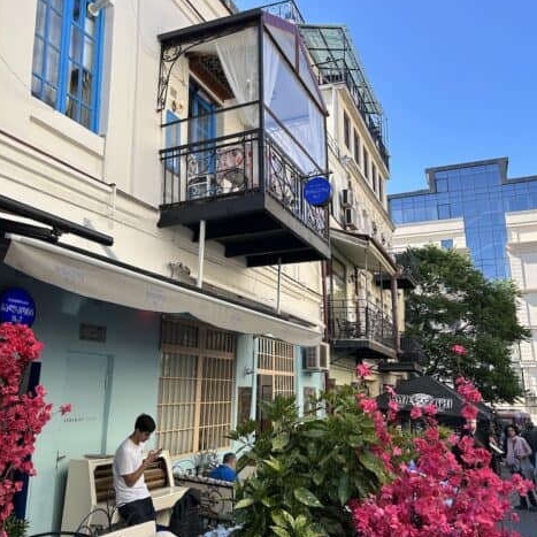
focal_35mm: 31
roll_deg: +0.6
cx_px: 268
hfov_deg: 52.5
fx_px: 544
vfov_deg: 52.5
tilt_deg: +13.7
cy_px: 260
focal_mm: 5.7
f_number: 1.5
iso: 50
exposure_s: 1/1344
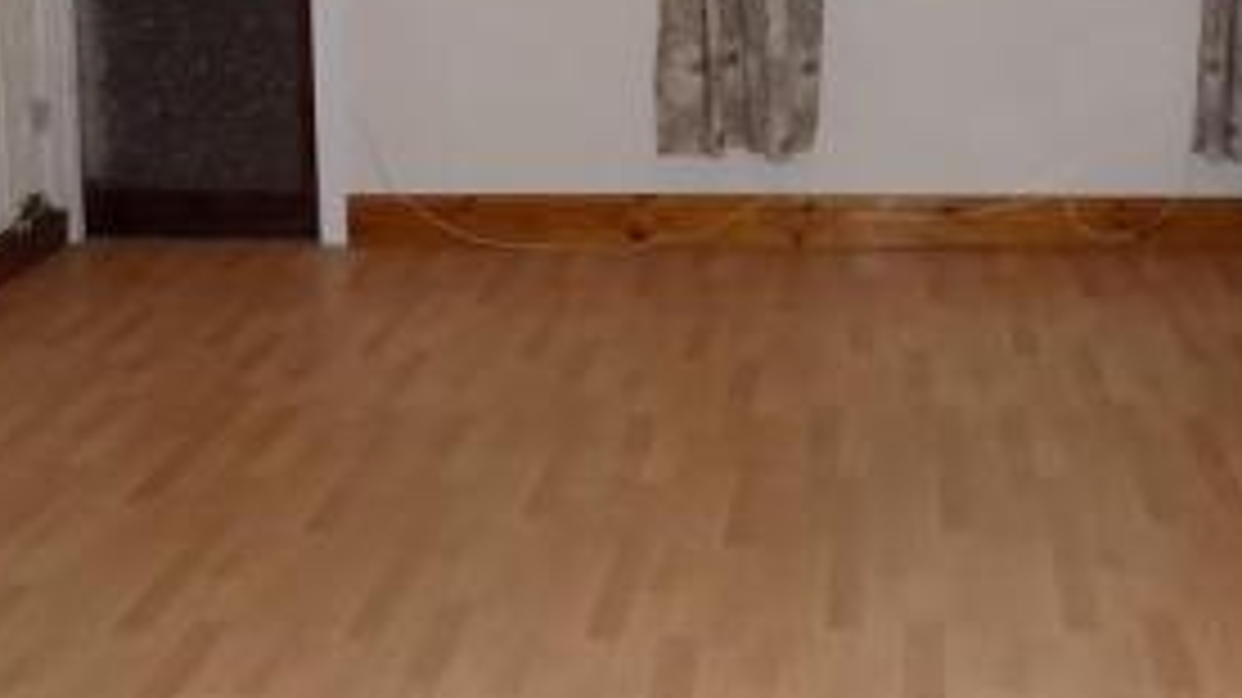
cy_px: -88
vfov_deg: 21.4
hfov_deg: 38.8
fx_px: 1745
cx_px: 817
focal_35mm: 53
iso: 200
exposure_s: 1/30
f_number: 3.1
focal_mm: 4
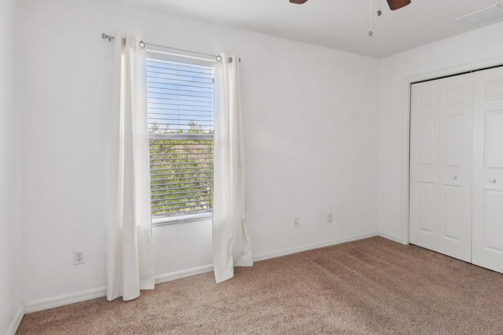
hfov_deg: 80.7
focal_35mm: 21
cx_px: 289
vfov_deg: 59.3
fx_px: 293
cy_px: 150
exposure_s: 1/40
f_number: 8
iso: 400
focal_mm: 17
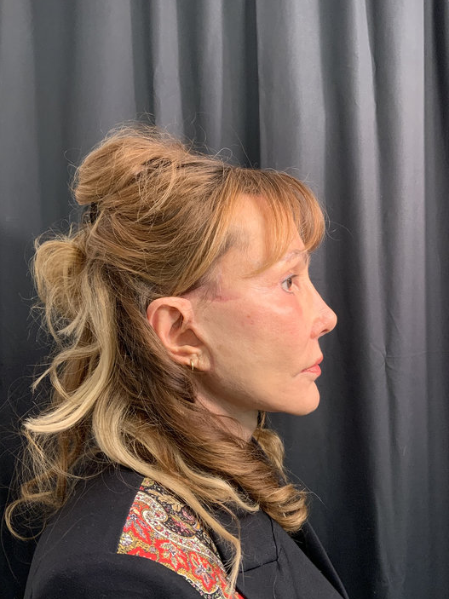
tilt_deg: +0.6
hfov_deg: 42.8
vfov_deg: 55.3
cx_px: 255
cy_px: 323
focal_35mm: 33
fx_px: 571
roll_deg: +0.8
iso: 40
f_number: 1.8
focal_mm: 3
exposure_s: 1/60
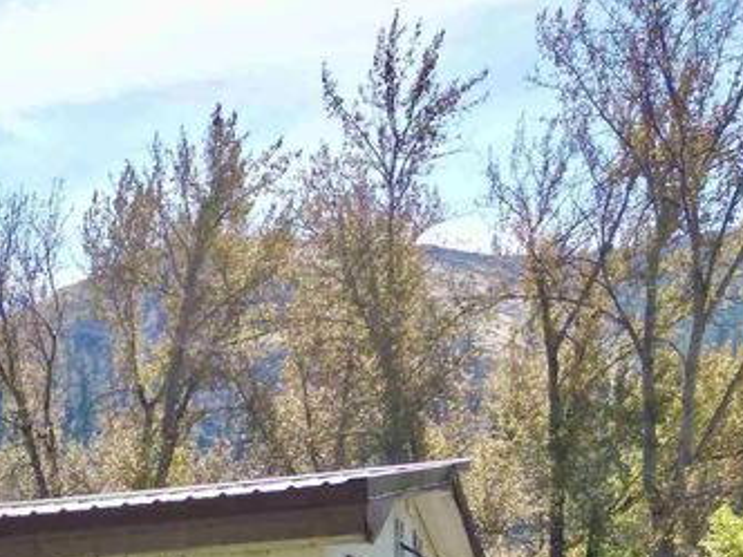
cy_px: 821
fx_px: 1588
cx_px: -128
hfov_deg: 24.1
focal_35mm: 74
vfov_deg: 17.9
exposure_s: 1/2500
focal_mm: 6.72
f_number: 1.7
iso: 200
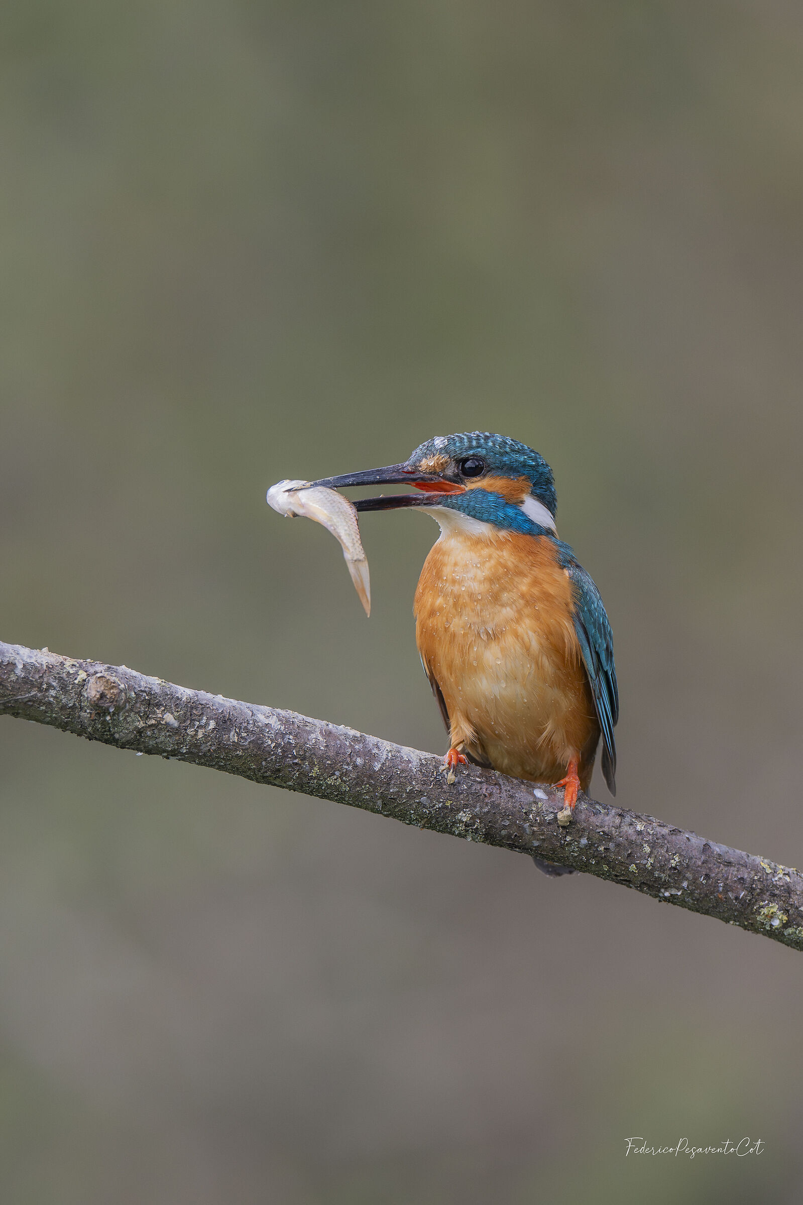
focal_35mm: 600
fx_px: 20082
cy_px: 602
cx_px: 402
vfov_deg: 3.4
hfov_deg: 2.3
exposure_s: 1/1000
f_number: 6
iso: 1600
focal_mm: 400
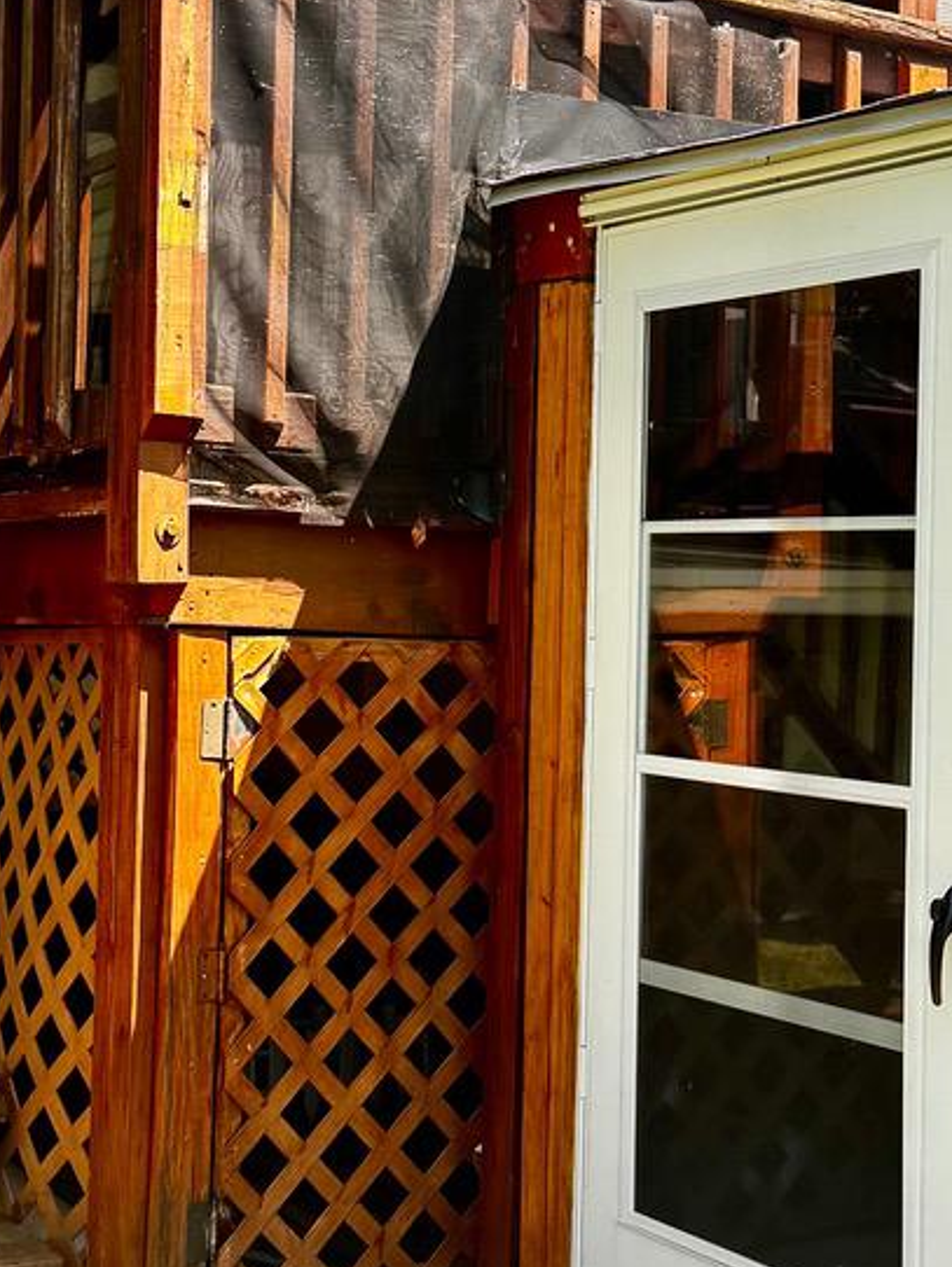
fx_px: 2492
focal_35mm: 68
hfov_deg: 21.6
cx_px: 561
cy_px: 568
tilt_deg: +1.0
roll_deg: -1.2
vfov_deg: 28.5
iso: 80
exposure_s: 1/664
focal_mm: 6.76
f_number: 1.78
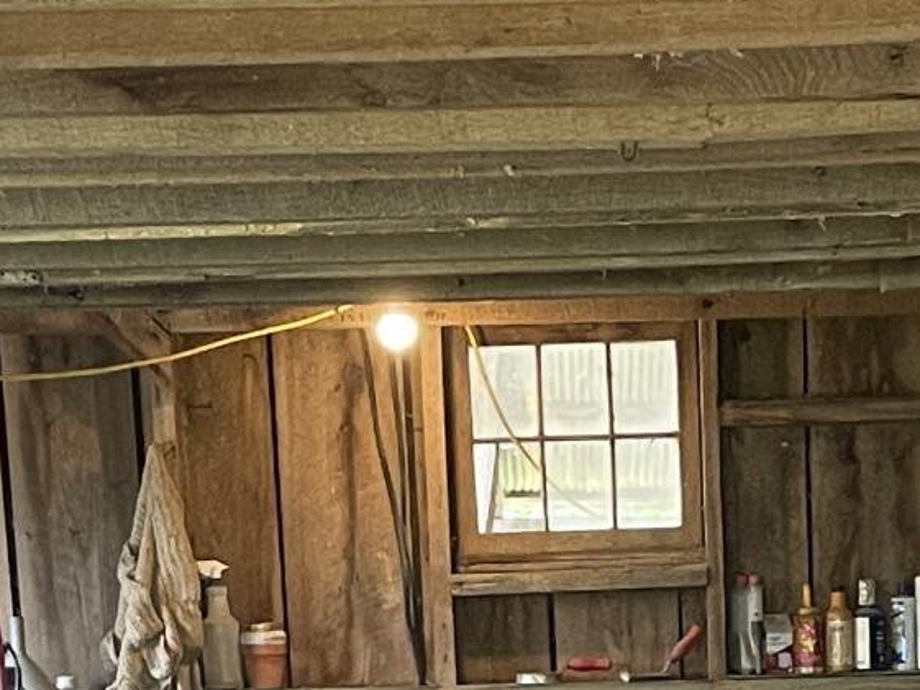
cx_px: 804
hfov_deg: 14.1
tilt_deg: -11.6
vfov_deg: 10.0
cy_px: 1308
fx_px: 3695
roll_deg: +1.3
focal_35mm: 139
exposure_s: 1/76
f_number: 1.6
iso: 125
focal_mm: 4.2
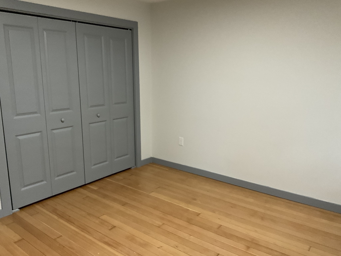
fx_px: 286
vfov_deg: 48.2
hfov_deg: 61.7
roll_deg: -0.8
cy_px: 128
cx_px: 170
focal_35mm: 29
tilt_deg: -12.3
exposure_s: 1/60
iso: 320
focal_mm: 3
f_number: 1.8
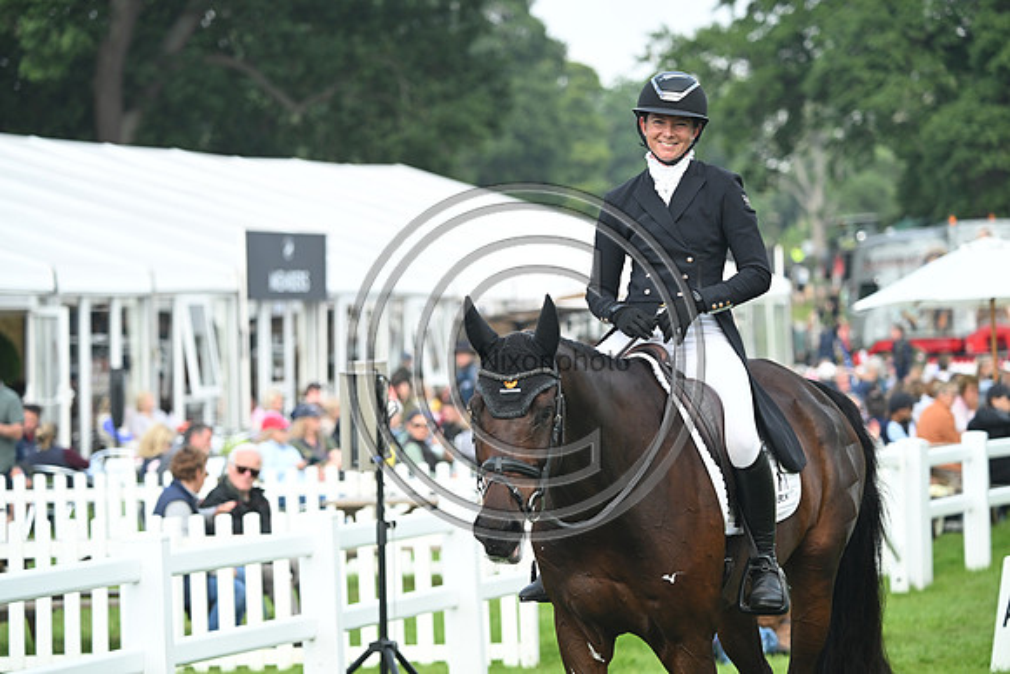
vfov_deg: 8.1
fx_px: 4770
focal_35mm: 170
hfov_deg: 12.1
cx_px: 505
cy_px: 337
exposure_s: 1/1250
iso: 800
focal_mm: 170
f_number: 4.8
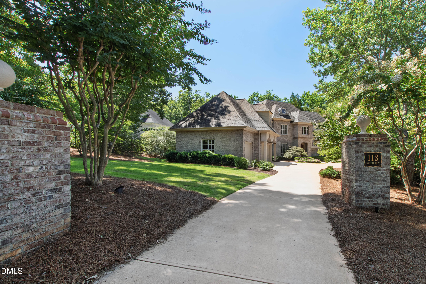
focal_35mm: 15
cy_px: 142
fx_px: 177
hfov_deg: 100.4
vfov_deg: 77.3
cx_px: 213
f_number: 9
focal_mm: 10
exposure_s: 1/200
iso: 320
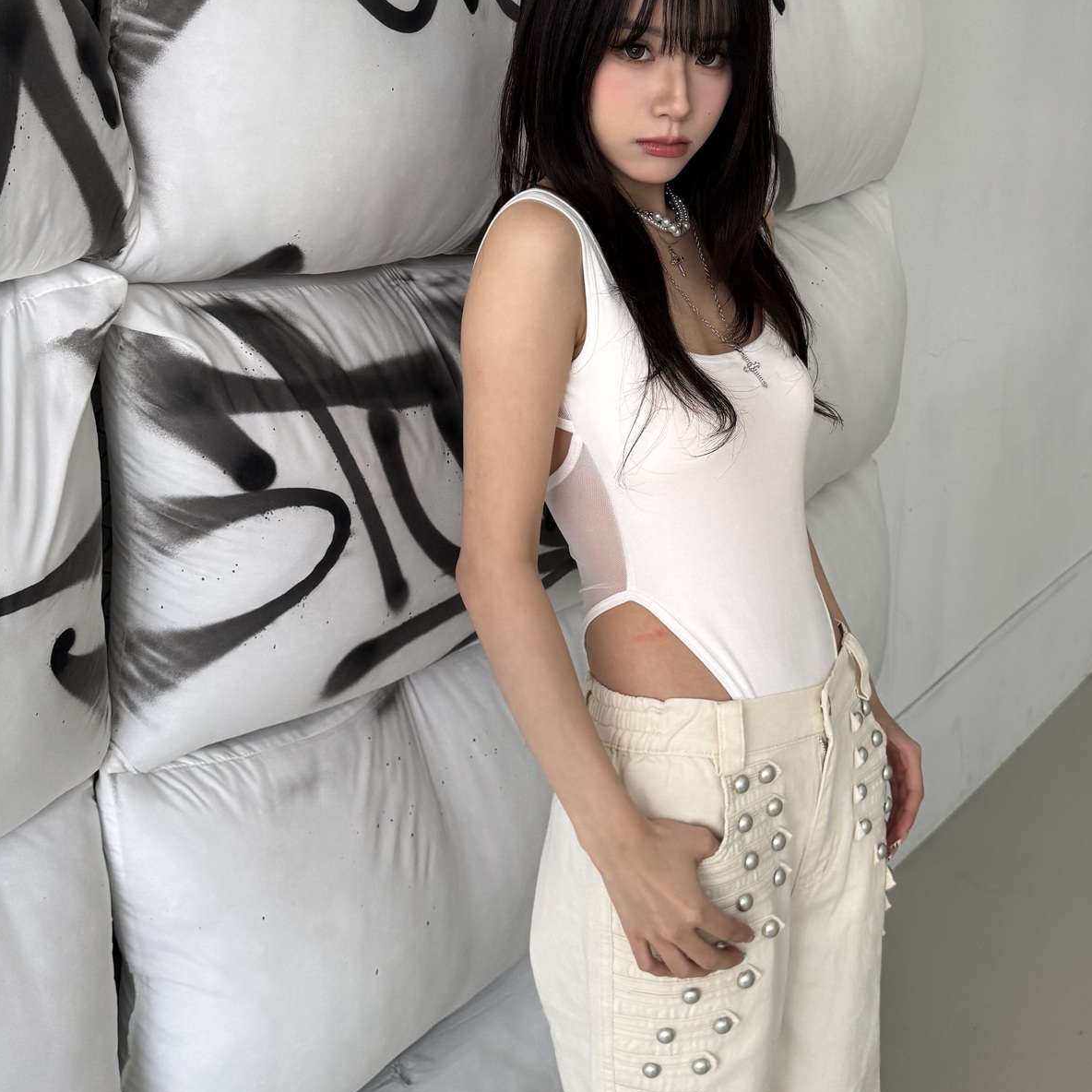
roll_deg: -2.6
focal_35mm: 43
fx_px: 1535
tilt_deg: -7.5
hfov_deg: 38.8
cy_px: 307
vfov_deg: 38.4
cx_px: 707
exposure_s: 1/121
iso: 160
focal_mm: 6.76
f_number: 1.78
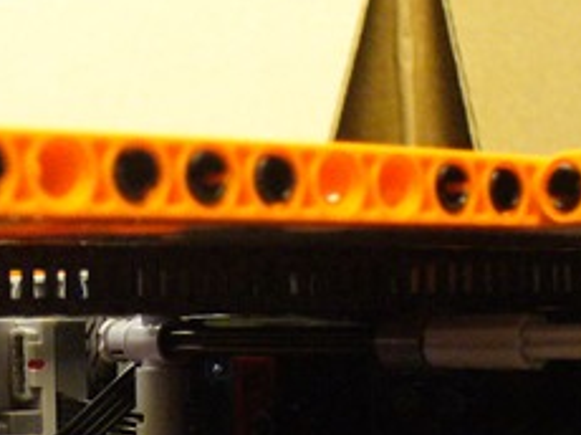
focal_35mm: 103
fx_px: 1727
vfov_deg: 14.2
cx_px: 68
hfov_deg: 18.8
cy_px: 417
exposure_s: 1/20
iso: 400
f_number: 2.8
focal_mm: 6.1
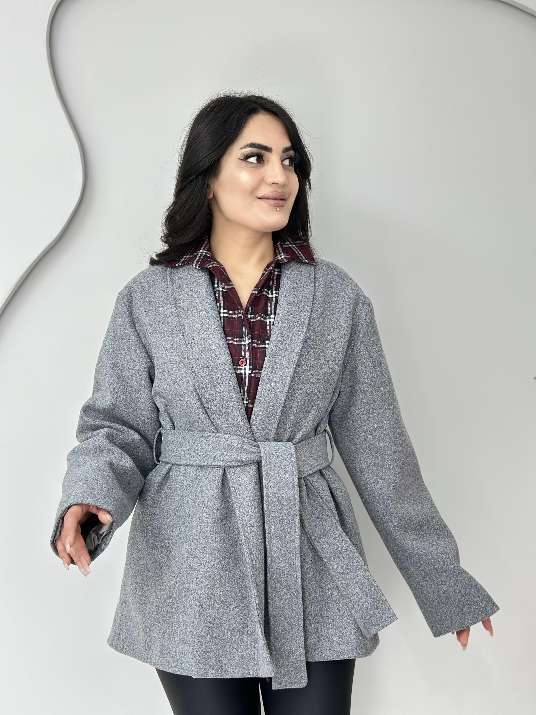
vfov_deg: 39.7
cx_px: 268
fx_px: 991
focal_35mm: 48
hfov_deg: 30.3
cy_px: 358
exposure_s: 1/100
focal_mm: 6.86
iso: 125
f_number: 1.78
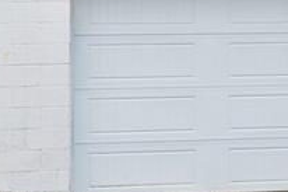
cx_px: 432
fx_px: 1263
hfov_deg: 12.4
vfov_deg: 8.6
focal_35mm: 158
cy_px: -54
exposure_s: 1/320
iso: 320
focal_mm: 30
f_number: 7.1
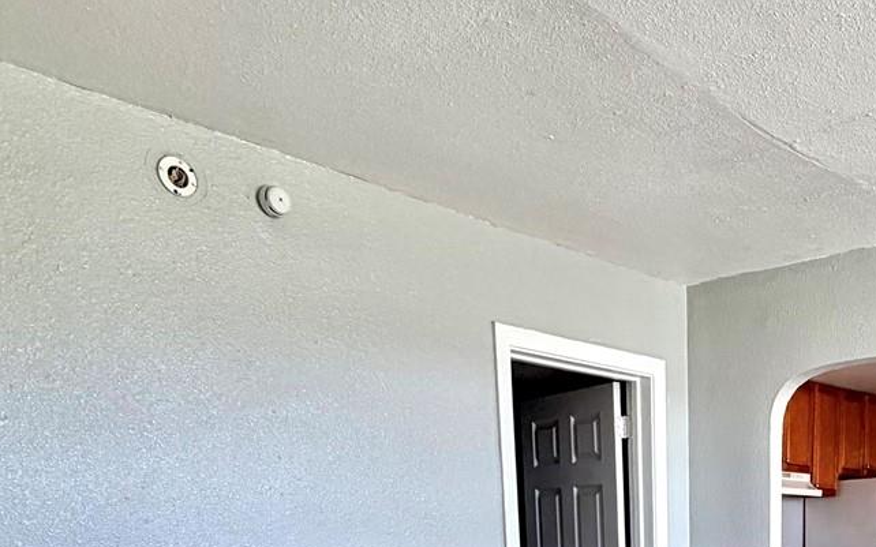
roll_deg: +0.3
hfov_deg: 49.2
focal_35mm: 37
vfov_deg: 28.4
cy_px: 708
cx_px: 720
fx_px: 883
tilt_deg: -12.2
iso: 200
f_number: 2.2
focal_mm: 2.22
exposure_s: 1/121
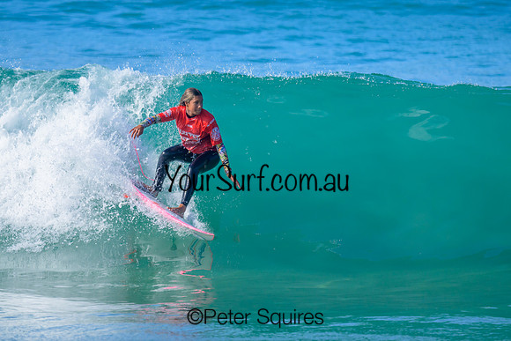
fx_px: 15594
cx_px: 234
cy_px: 137
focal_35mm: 1098
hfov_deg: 1.9
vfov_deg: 1.3
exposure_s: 1/2000
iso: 500
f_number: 6.3
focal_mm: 800
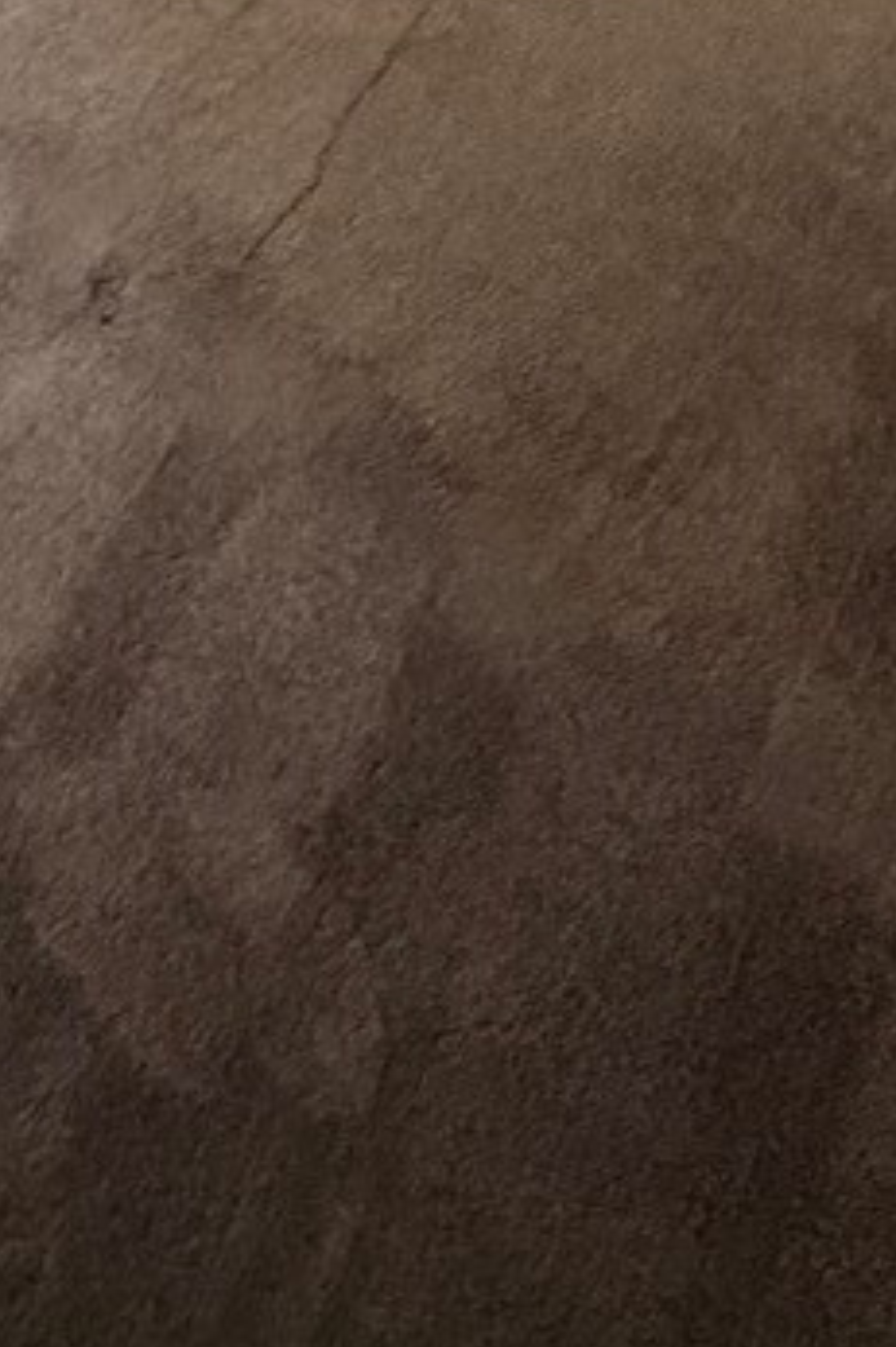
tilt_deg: -27.3
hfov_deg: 31.1
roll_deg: +2.6
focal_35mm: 43
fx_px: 1607
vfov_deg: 30.9
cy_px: -547
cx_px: 411
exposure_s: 1/60
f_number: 2.2
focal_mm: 2.22
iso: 500
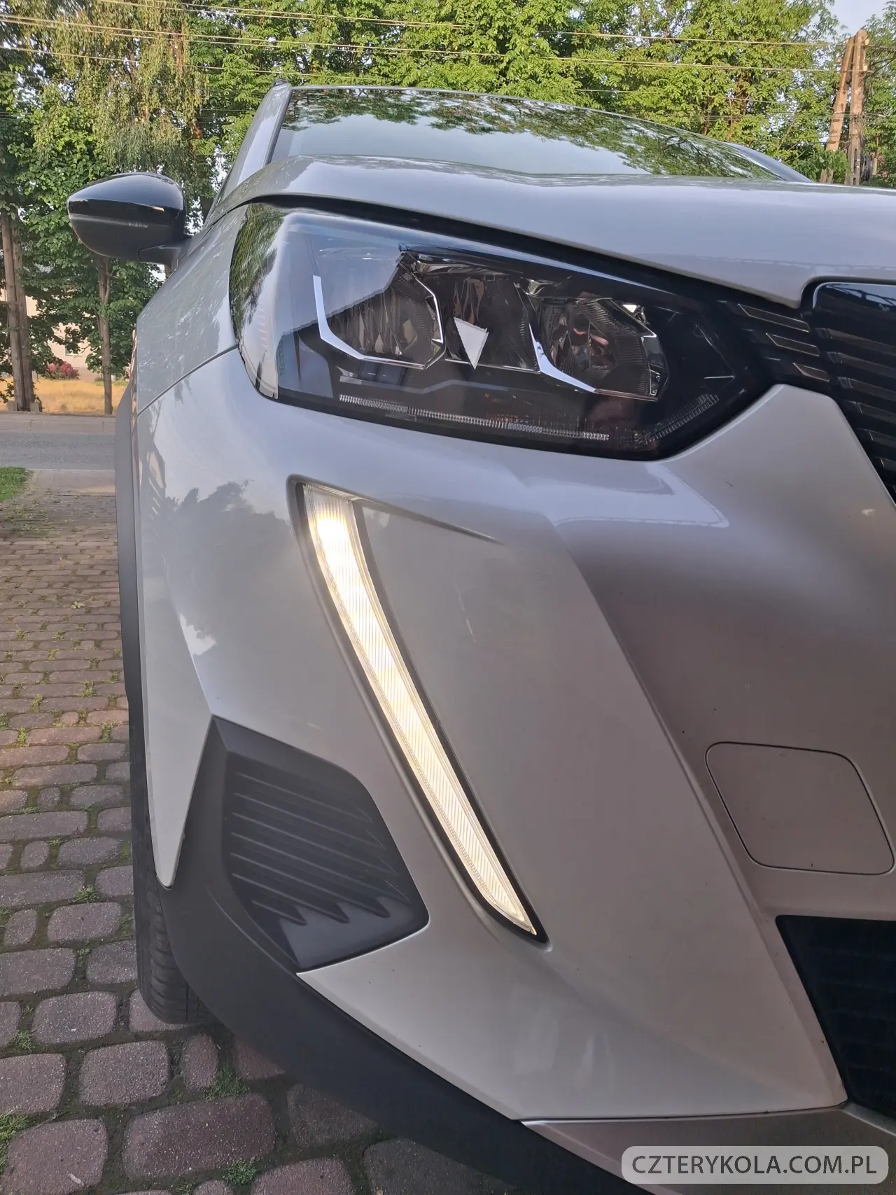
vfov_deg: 65.3
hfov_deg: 51.3
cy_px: 598
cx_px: 448
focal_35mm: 27
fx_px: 932
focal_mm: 4
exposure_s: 1/103
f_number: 1.8
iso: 20
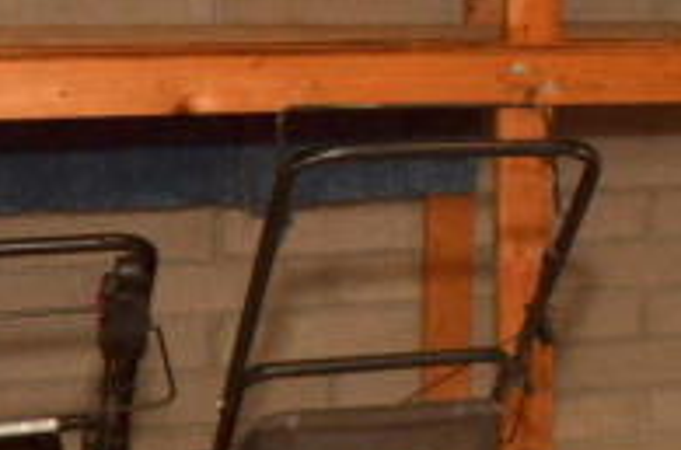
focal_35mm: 107
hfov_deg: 16.9
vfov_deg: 12.6
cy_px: 24
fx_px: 2019
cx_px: 1095
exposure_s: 1/60
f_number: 5.6
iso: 400
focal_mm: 12
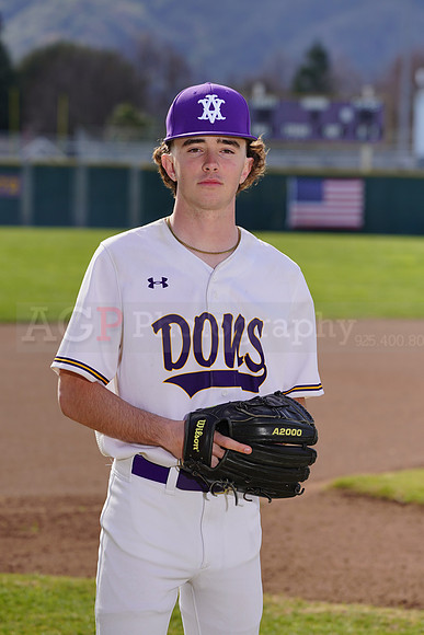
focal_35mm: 196
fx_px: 3460
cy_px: 318
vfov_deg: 10.5
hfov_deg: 7.0
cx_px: 212
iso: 100
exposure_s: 1/250
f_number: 8
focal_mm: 196
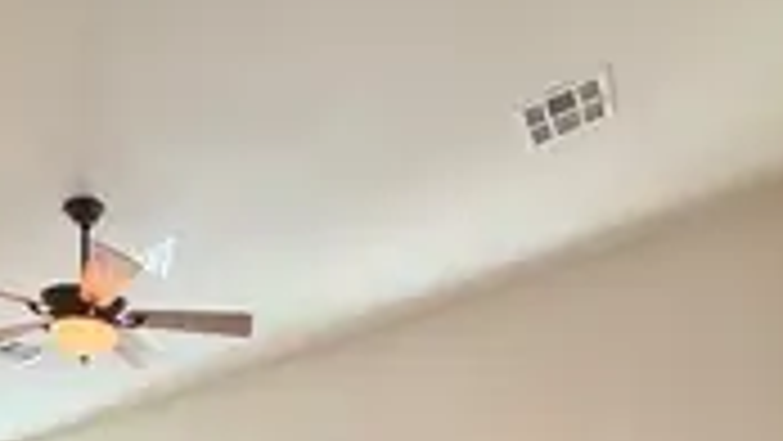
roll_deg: -0.5
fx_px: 727
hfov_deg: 55.7
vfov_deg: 27.4
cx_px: 274
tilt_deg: -2.9
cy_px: 594
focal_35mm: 35
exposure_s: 1/60
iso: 200
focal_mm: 2.22
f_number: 2.2
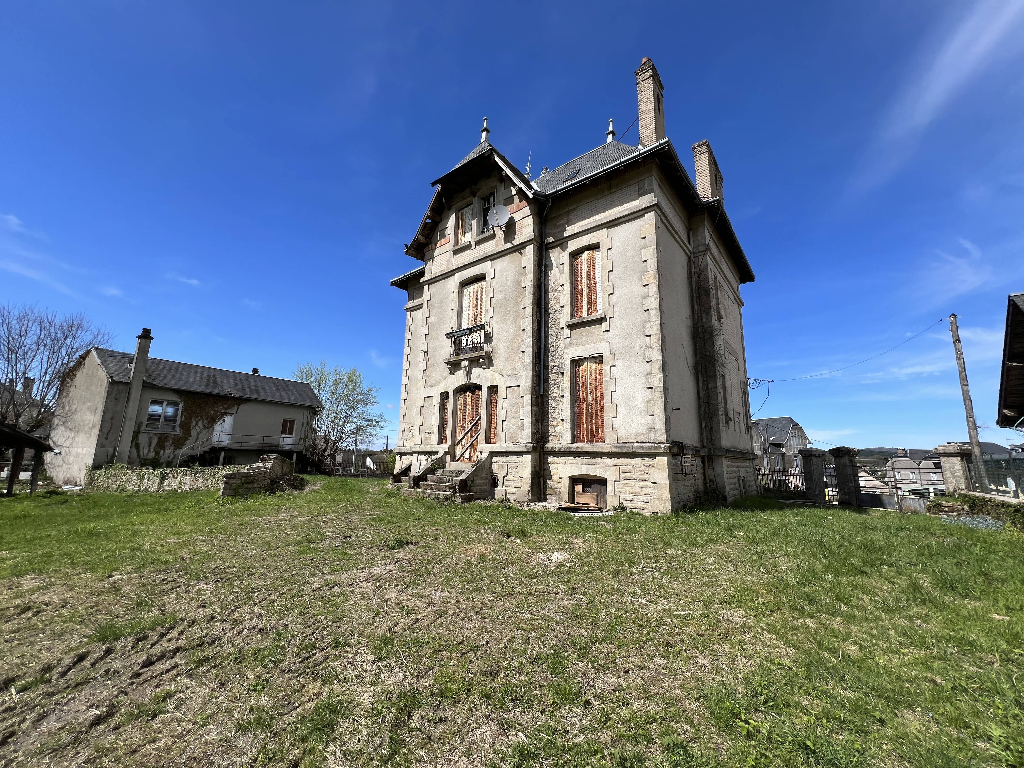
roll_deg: -0.6
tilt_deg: +10.7
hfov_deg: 106.2
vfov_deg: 89.9
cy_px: 384
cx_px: 512
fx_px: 385
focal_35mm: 13
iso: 32
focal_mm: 1.57
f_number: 1.8
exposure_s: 1/2137
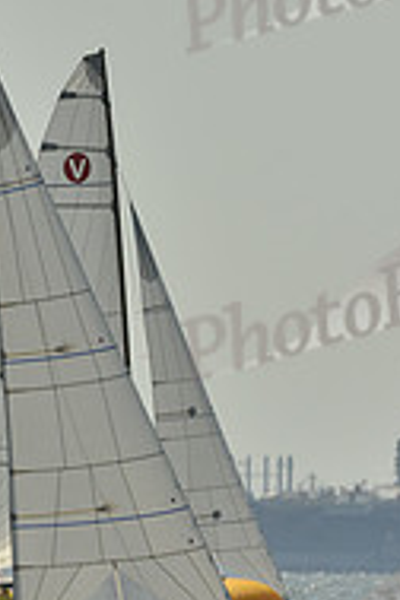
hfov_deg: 1.4
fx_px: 16849
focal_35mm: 1011
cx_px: 17
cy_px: 181
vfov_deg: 2.0
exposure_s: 1/1250
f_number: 7.1
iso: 200
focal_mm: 330
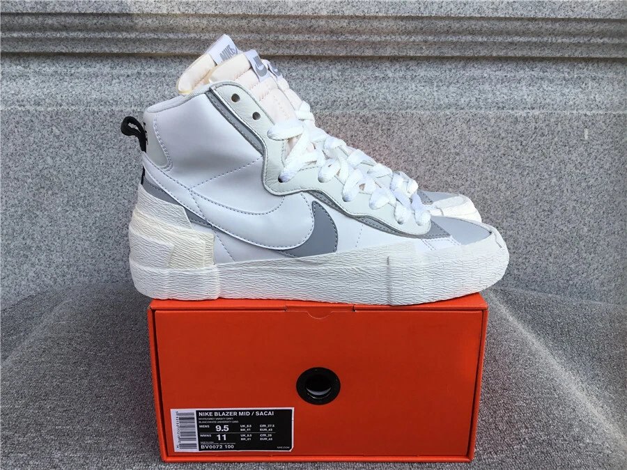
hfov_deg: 58.4
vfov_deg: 45.4
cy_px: 235
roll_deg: -0.1
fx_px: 562
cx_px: 314
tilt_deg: -18.1
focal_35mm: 31
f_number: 2.4
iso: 25
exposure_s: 1/429
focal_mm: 3.3
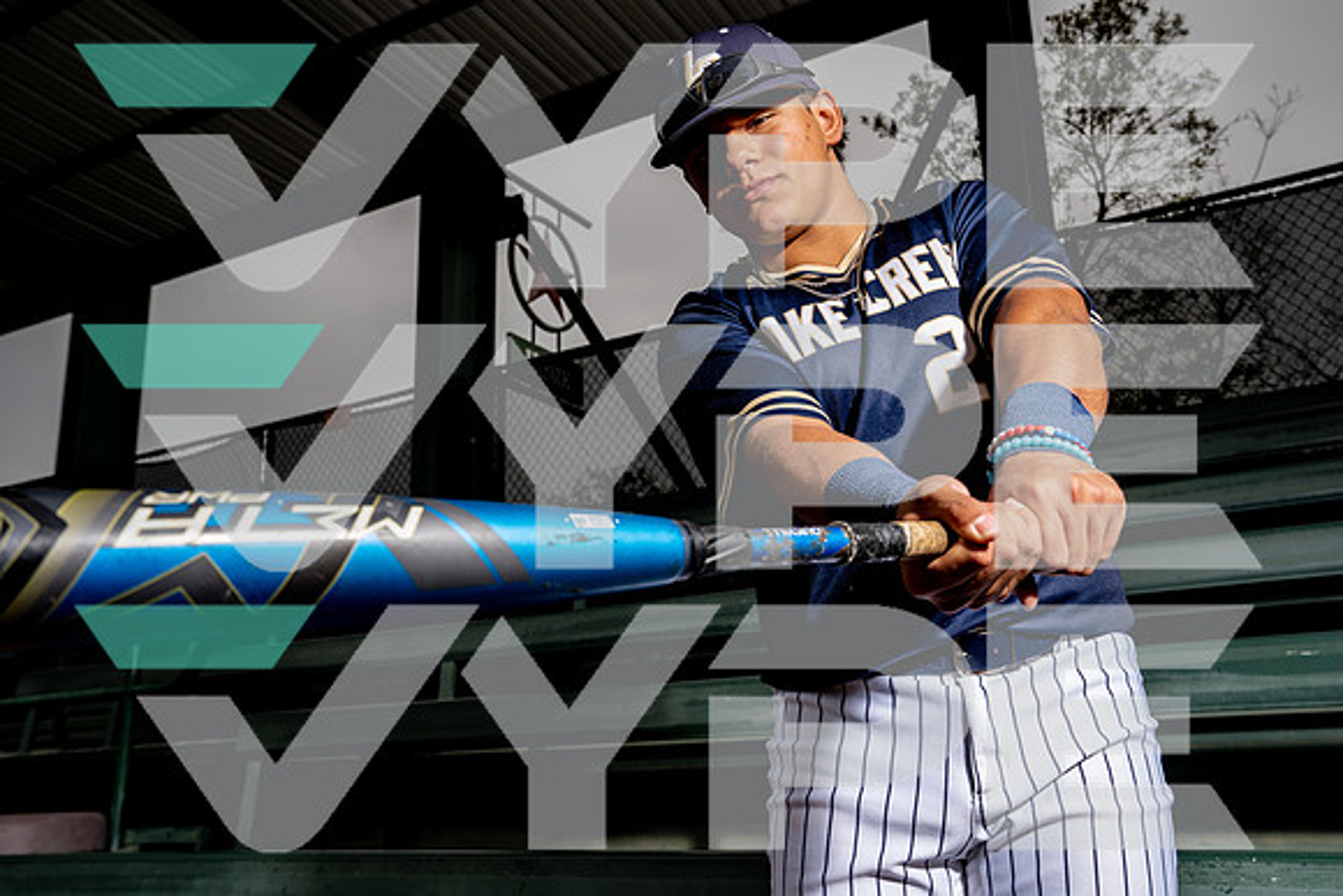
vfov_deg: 40.0
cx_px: 672
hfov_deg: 57.2
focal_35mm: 33
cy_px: 448
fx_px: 1231
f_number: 6.3
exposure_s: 1/250
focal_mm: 33
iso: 200
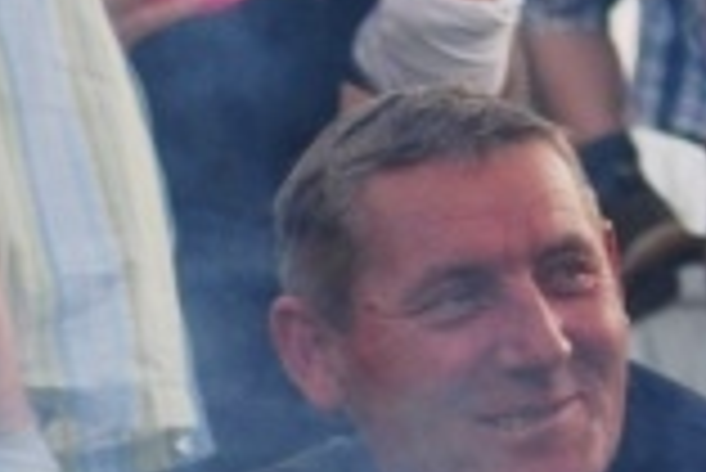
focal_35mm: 684
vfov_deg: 2.0
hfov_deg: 3.0
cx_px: -1592
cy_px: 892
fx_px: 13426
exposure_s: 1/200
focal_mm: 70
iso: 200
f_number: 4
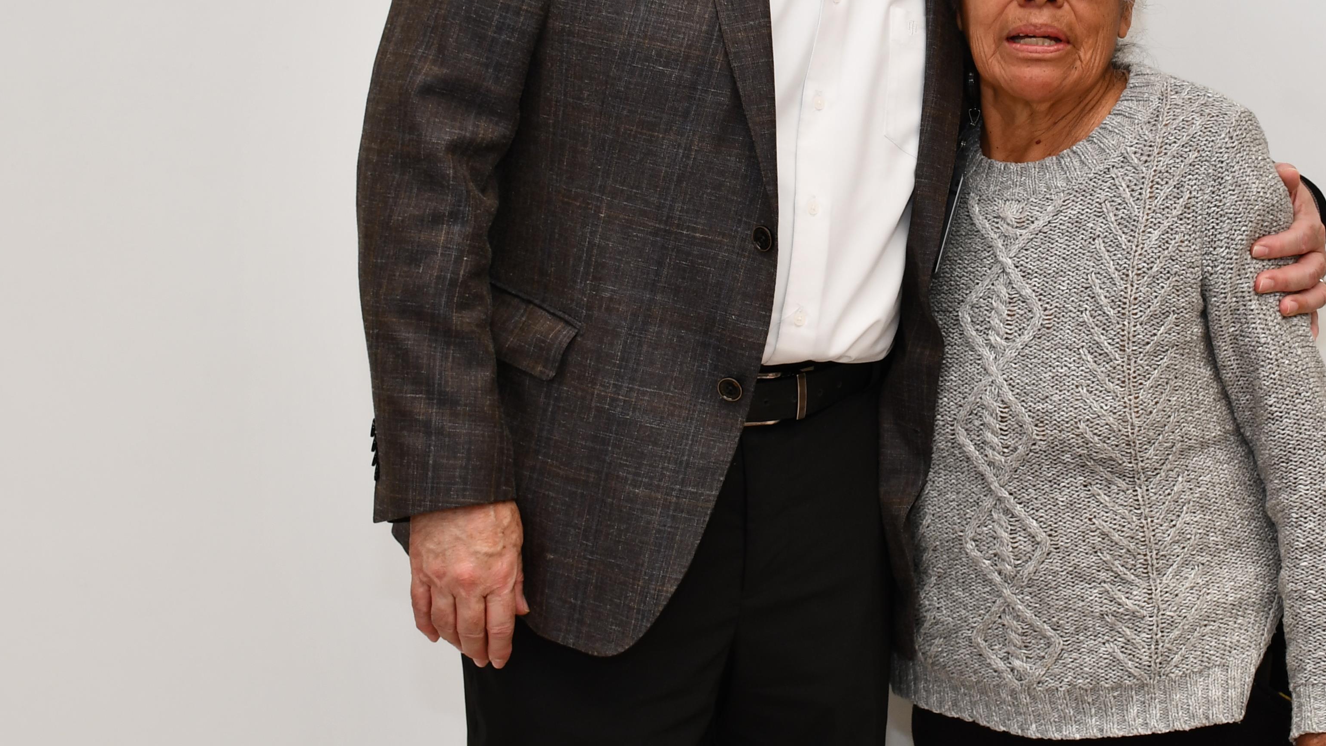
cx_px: 973
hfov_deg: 30.5
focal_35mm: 68
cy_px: 110
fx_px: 2391
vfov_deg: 17.5
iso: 200
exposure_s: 1/125
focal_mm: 24
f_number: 5.6
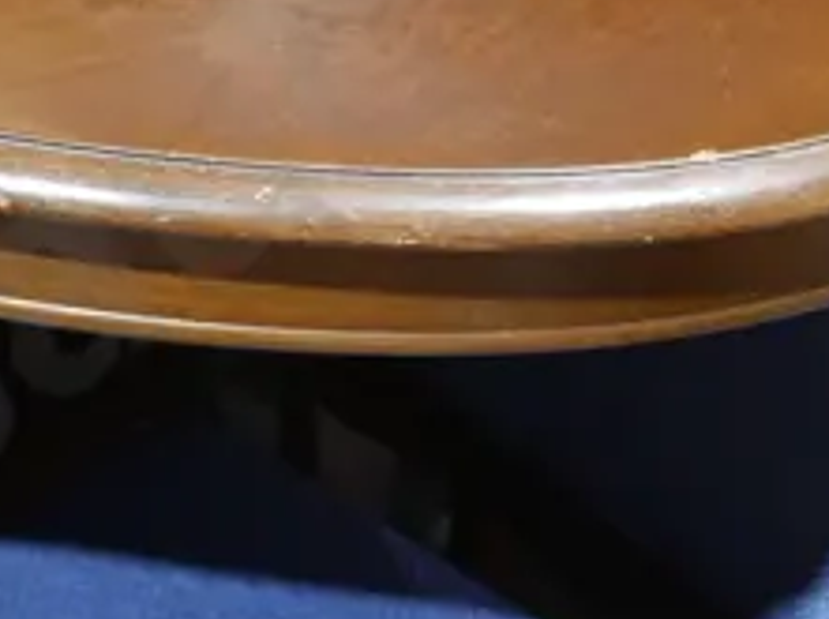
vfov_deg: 11.3
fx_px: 3108
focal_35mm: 130
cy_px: 159
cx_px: 240
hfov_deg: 15.1
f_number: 3.5
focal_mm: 14
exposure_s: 1/60
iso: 800
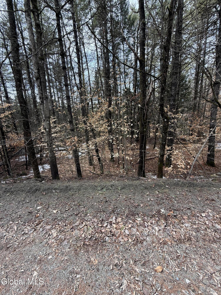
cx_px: 110
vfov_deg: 102.1
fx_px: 119
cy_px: 148
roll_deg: +2.3
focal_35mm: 14
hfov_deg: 85.7
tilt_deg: -13.2
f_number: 2.2
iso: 64
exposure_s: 1/243
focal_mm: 2.22
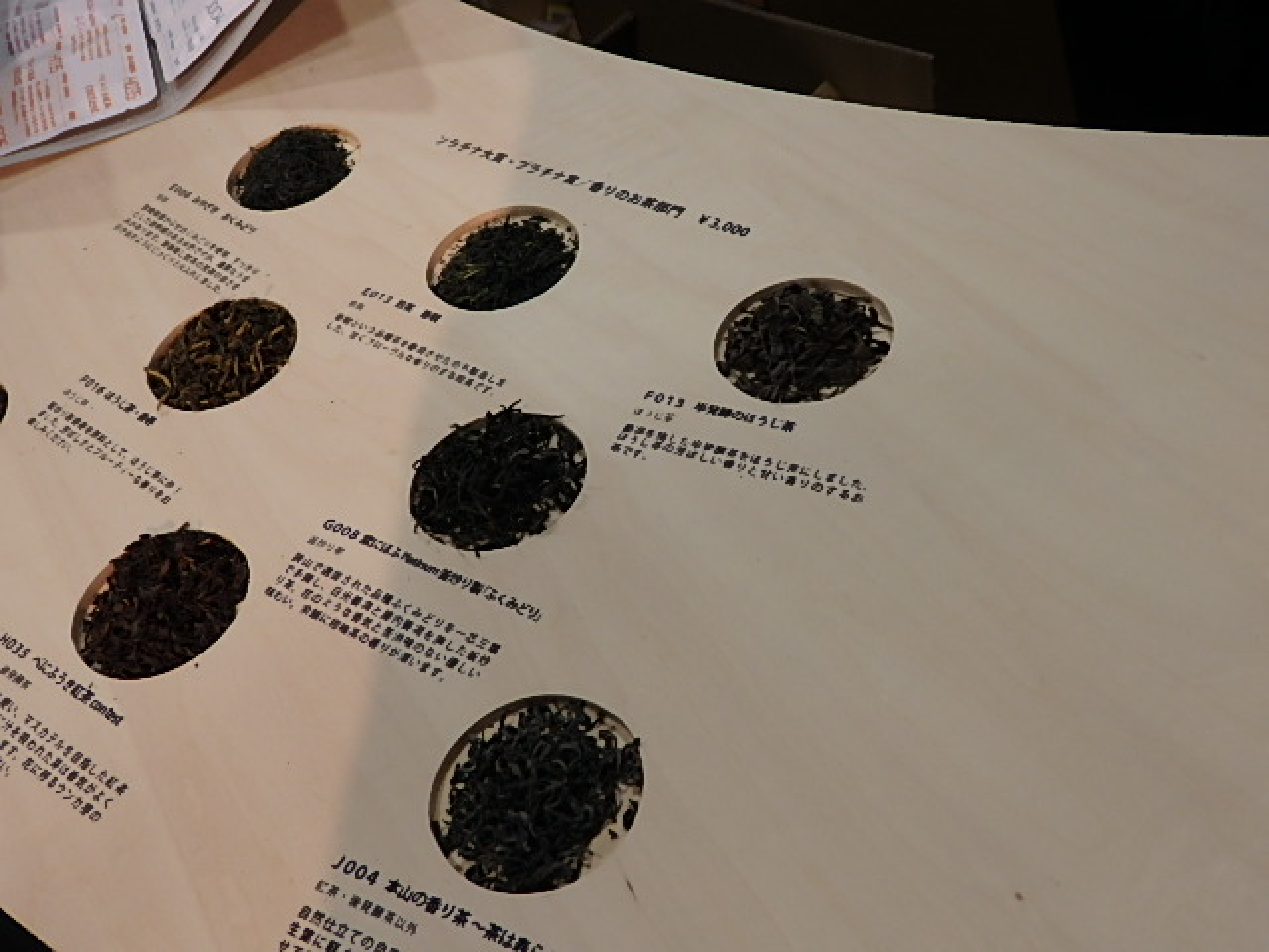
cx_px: 634
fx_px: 1356
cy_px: 476
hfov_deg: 50.1
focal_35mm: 37
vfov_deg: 38.7
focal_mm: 6.6
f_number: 3.6
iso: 160
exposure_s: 1/40
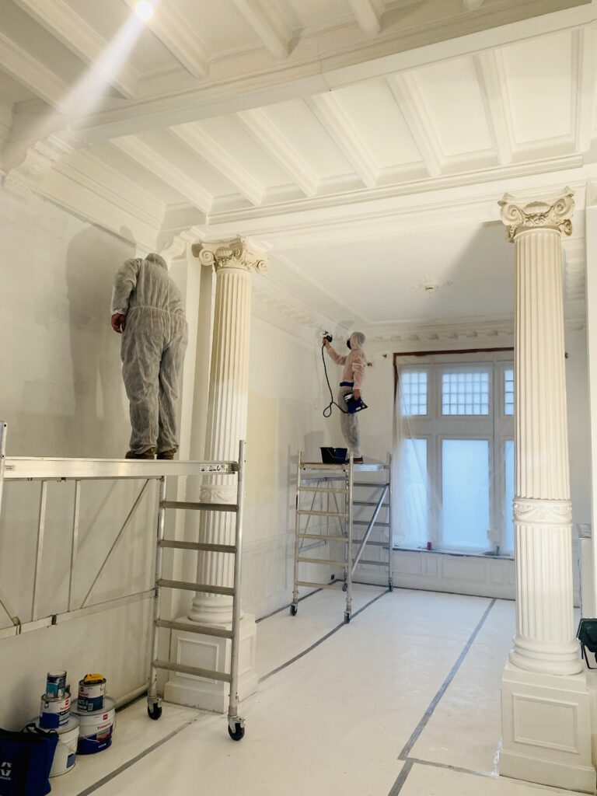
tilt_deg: +6.6
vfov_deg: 67.3
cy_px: 398
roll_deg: -1.1
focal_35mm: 26
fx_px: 598
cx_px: 298
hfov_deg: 53.1
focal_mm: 4.25
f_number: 1.8
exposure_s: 1/100
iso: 64
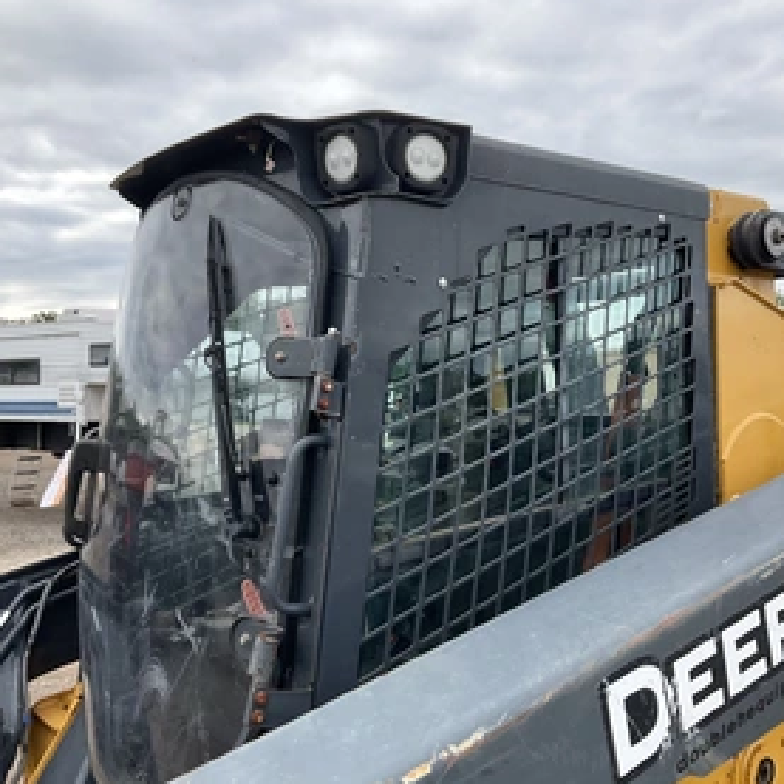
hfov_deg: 44.9
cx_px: 419
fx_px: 948
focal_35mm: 37
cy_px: 371
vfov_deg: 44.9
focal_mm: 3
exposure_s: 1/642
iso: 25
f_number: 1.8
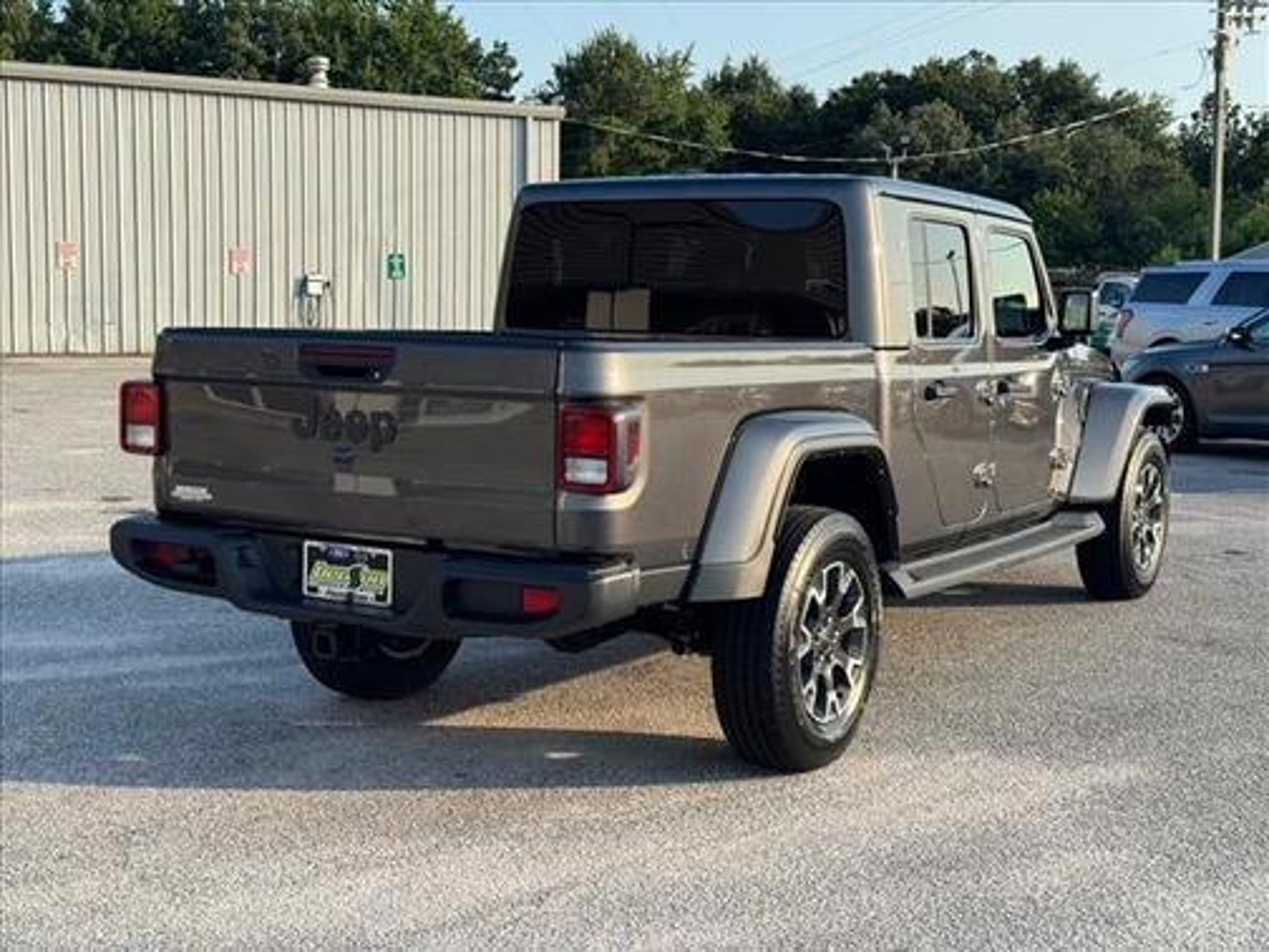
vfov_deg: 30.3
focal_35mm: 48
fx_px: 1760
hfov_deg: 39.7
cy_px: 476
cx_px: 634
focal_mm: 6.76
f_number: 1.78
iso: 64
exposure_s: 1/1238
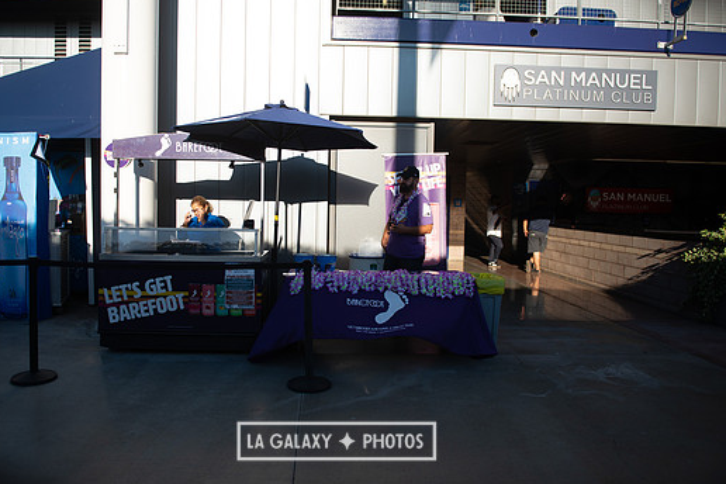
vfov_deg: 47.9
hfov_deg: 67.3
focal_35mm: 27
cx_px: 336
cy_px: 230
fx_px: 544
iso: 200
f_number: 2.8
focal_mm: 24
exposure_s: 1/3200
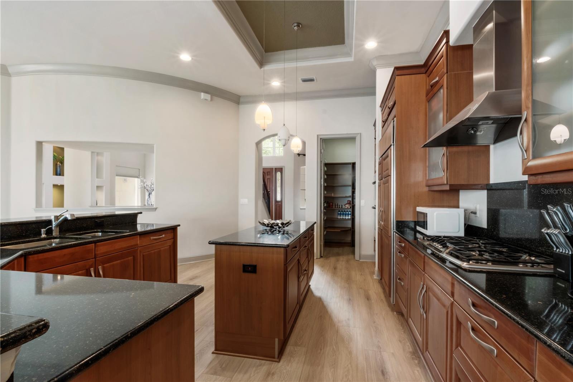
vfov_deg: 70.4
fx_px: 271
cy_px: 191
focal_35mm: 17
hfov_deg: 93.3
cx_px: 286
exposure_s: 1.3
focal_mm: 11.1
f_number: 18
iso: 320
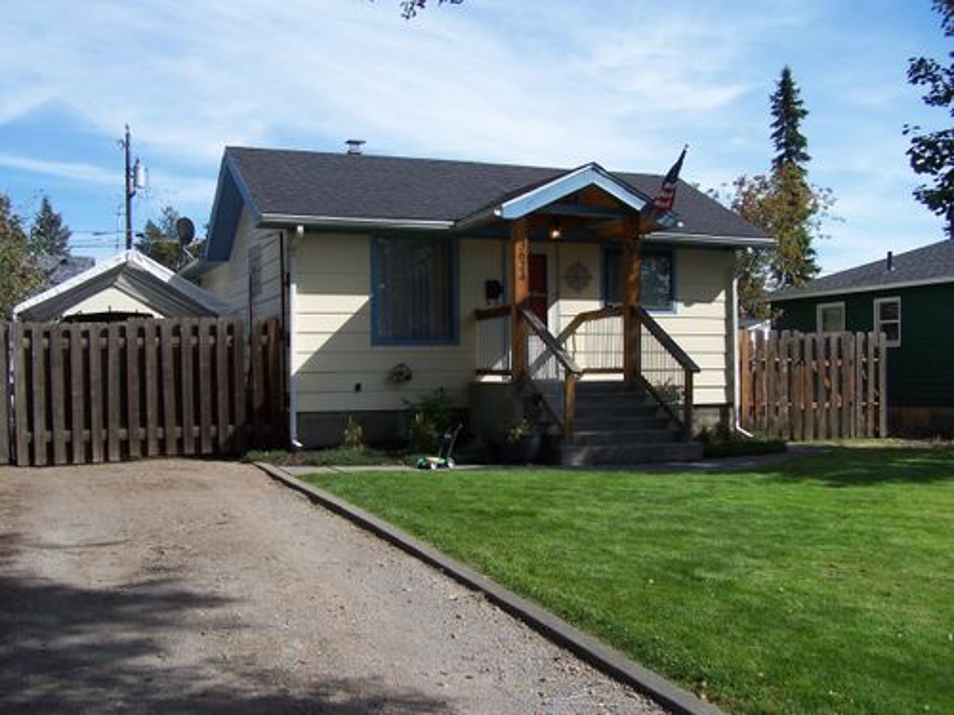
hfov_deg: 49.0
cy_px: 358
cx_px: 477
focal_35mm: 38
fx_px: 1047
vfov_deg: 37.7
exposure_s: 1/750
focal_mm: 6.3
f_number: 4
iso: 80
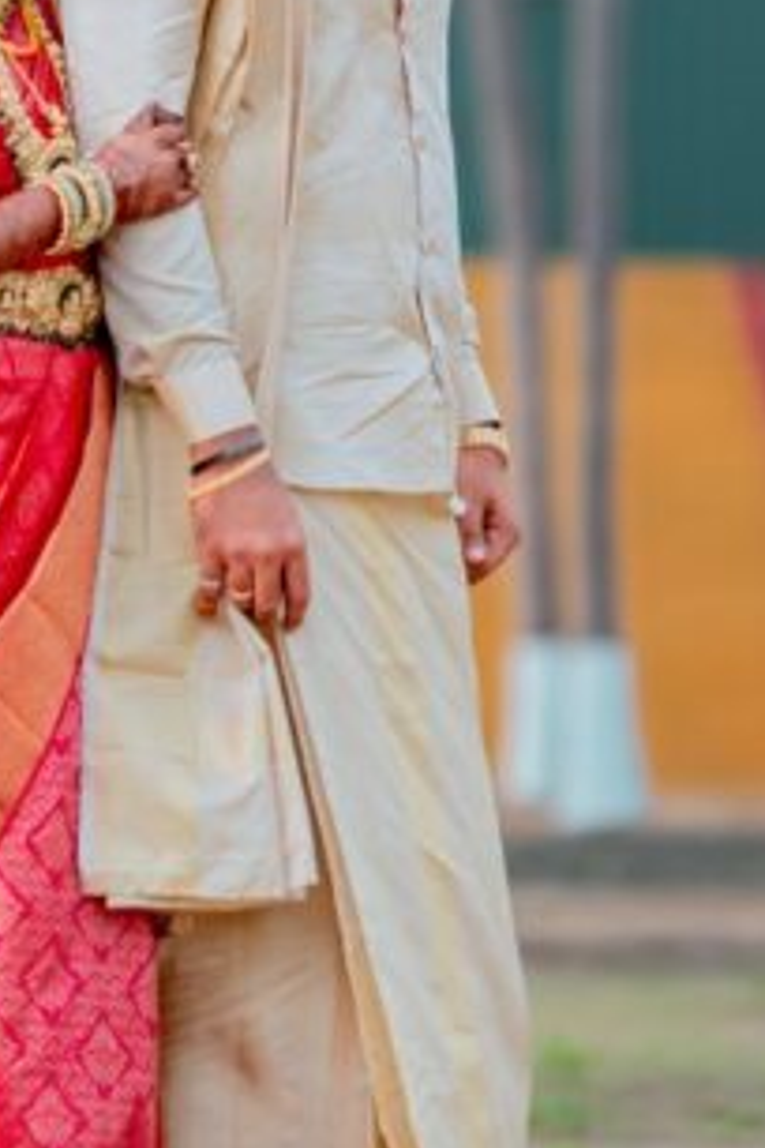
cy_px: -285
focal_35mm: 284
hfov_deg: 4.8
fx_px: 9052
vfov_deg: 7.2
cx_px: 384
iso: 100
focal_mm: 85
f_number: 1.4
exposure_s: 1/3200
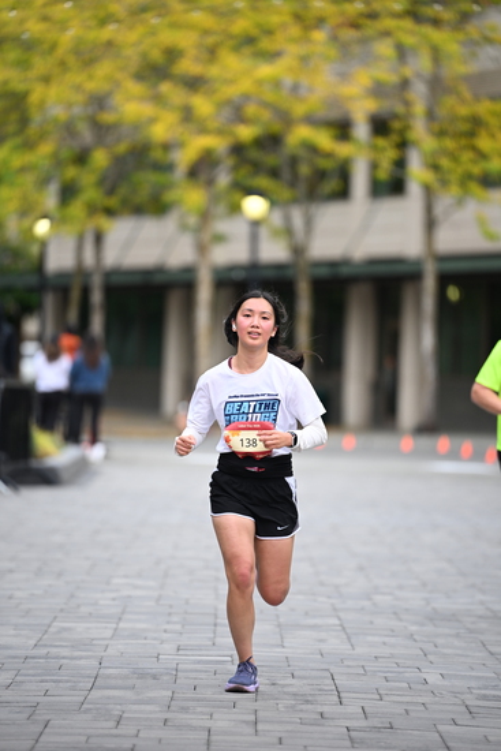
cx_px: 250
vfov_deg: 10.3
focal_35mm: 200
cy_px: 376
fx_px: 4172
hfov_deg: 6.9
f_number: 2.8
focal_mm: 200
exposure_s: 1/1600
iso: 640
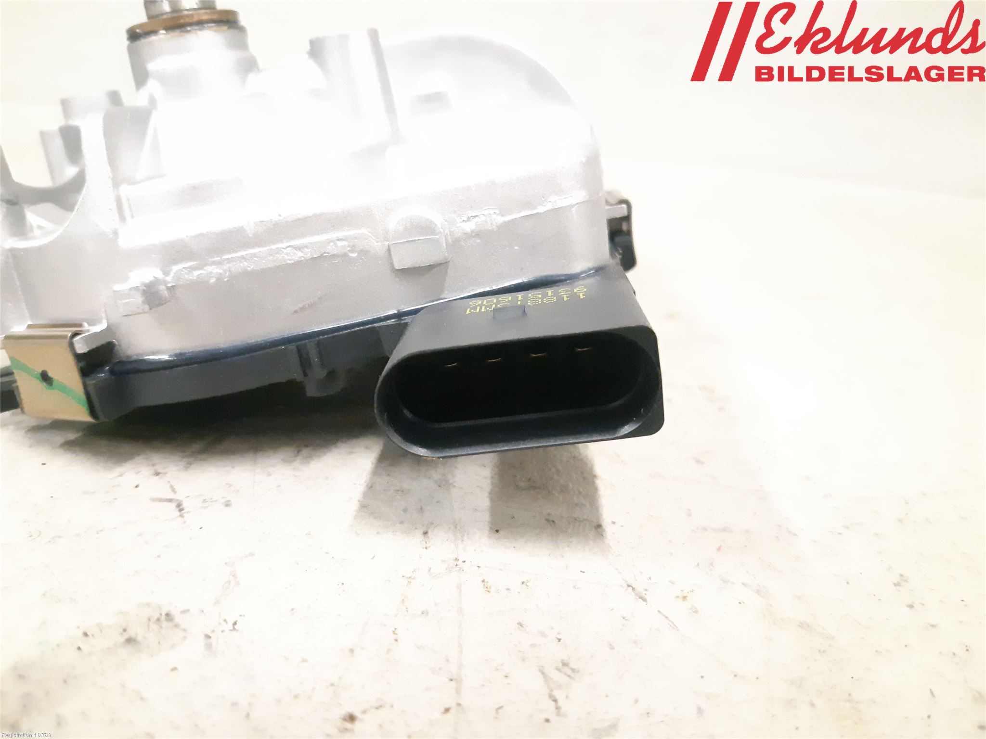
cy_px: 370
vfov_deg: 53.1
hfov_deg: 67.3
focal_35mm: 26
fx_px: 741
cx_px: 493
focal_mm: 3.93
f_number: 1.7
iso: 800
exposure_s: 1/100
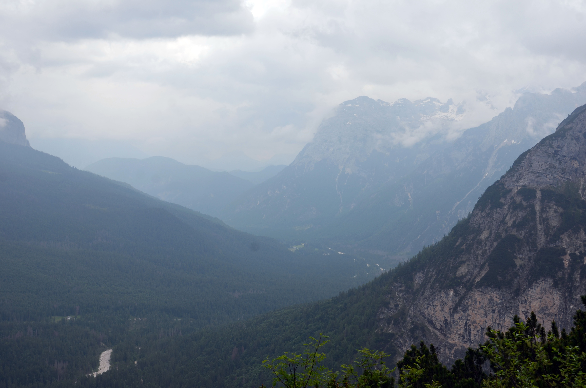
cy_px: 194
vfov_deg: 34.1
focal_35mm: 39
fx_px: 634
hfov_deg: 49.6
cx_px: 293
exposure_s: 1/250
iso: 125
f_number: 8
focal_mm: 26
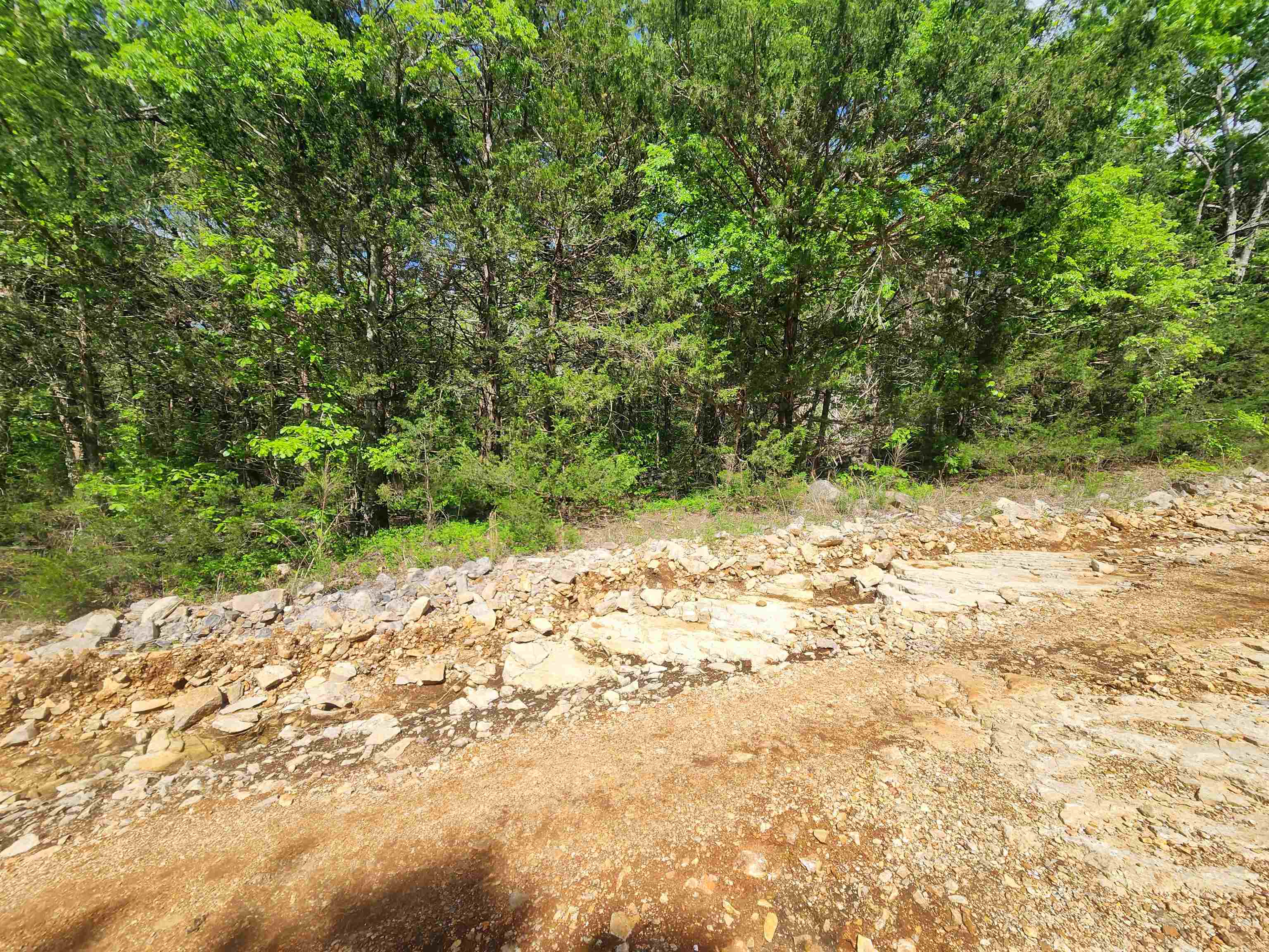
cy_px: 476
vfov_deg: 89.9
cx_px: 634
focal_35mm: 13
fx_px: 477
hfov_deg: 106.2
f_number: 2.2
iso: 50
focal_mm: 2.2
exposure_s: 1/1488
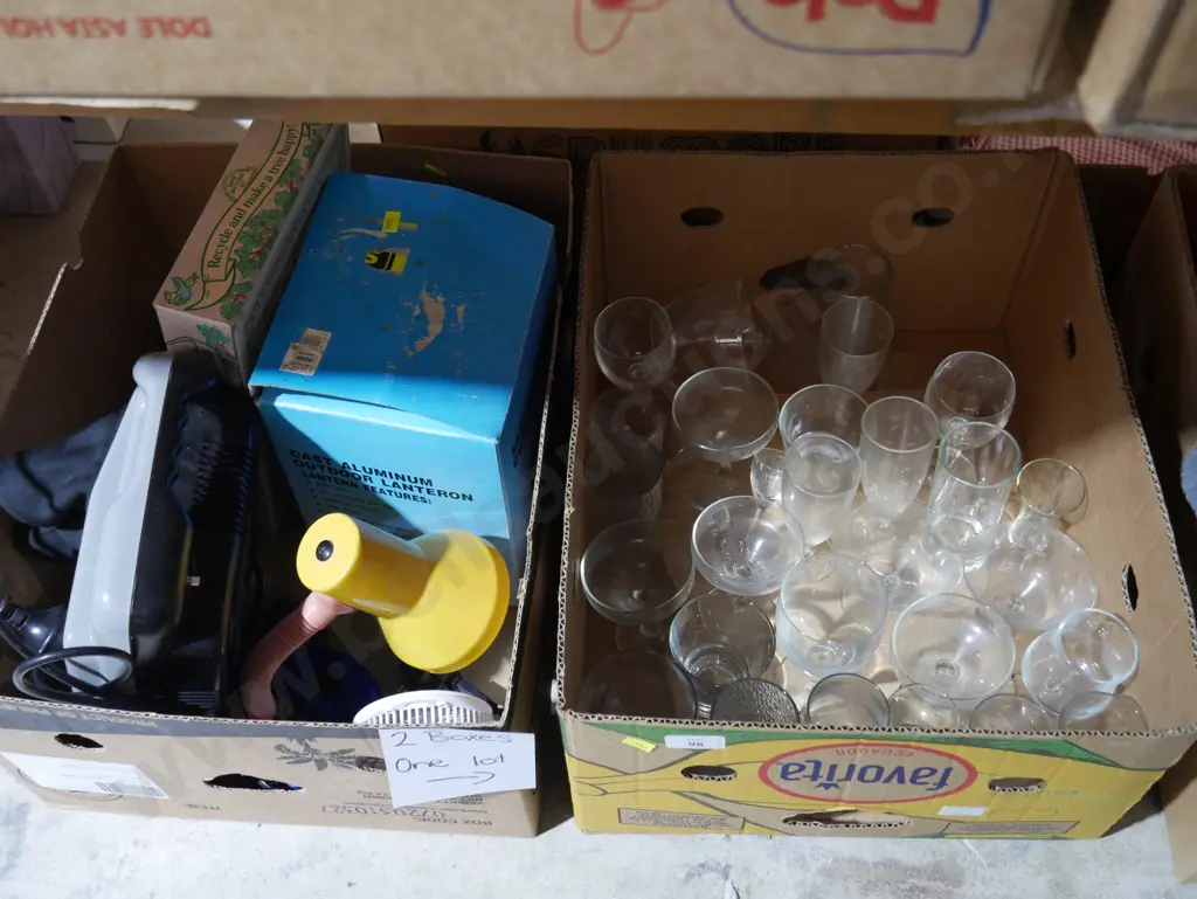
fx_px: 1245
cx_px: 598
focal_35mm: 36
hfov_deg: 51.3
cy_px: 450
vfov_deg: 39.7
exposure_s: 1/60
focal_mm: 18
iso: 1600
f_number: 4
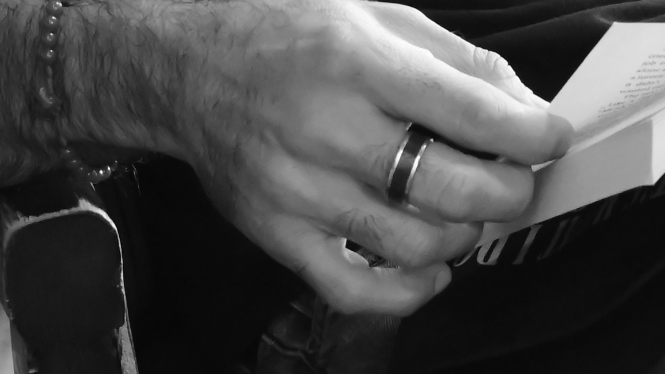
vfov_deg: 9.1
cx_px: 619
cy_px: -127
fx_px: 2310
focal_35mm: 131
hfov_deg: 16.1
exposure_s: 1/30
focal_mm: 24
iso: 6400
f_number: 5.6
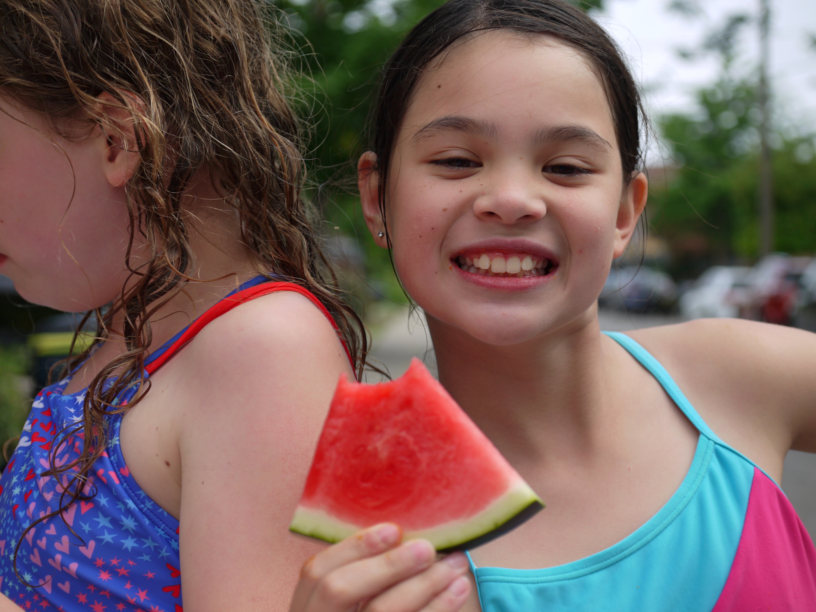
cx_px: 408
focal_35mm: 76
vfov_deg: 19.4
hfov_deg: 25.7
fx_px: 1792
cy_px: 306
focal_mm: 38
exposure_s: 1/640
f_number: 3.5
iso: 100
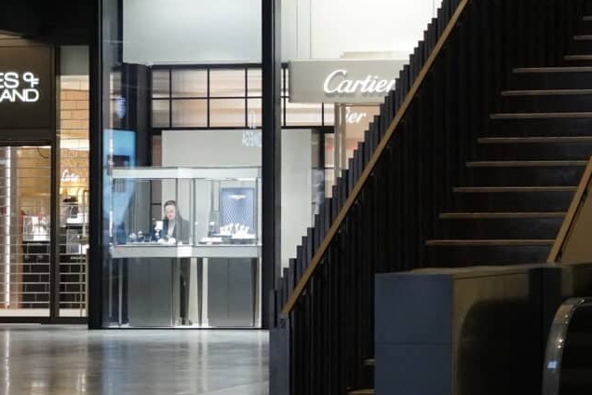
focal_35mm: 156
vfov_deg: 8.8
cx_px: 622
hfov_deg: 12.9
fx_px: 2569
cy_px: 132
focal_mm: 34.5
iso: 3200
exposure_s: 1/320
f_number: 4.5
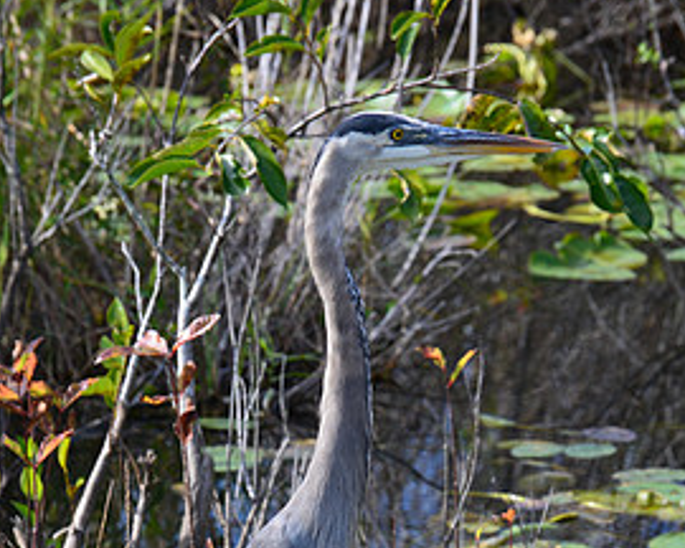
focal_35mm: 258
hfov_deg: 7.5
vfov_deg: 6.0
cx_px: 360
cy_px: 533
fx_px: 5231
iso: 200
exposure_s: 1/100
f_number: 11
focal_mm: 165
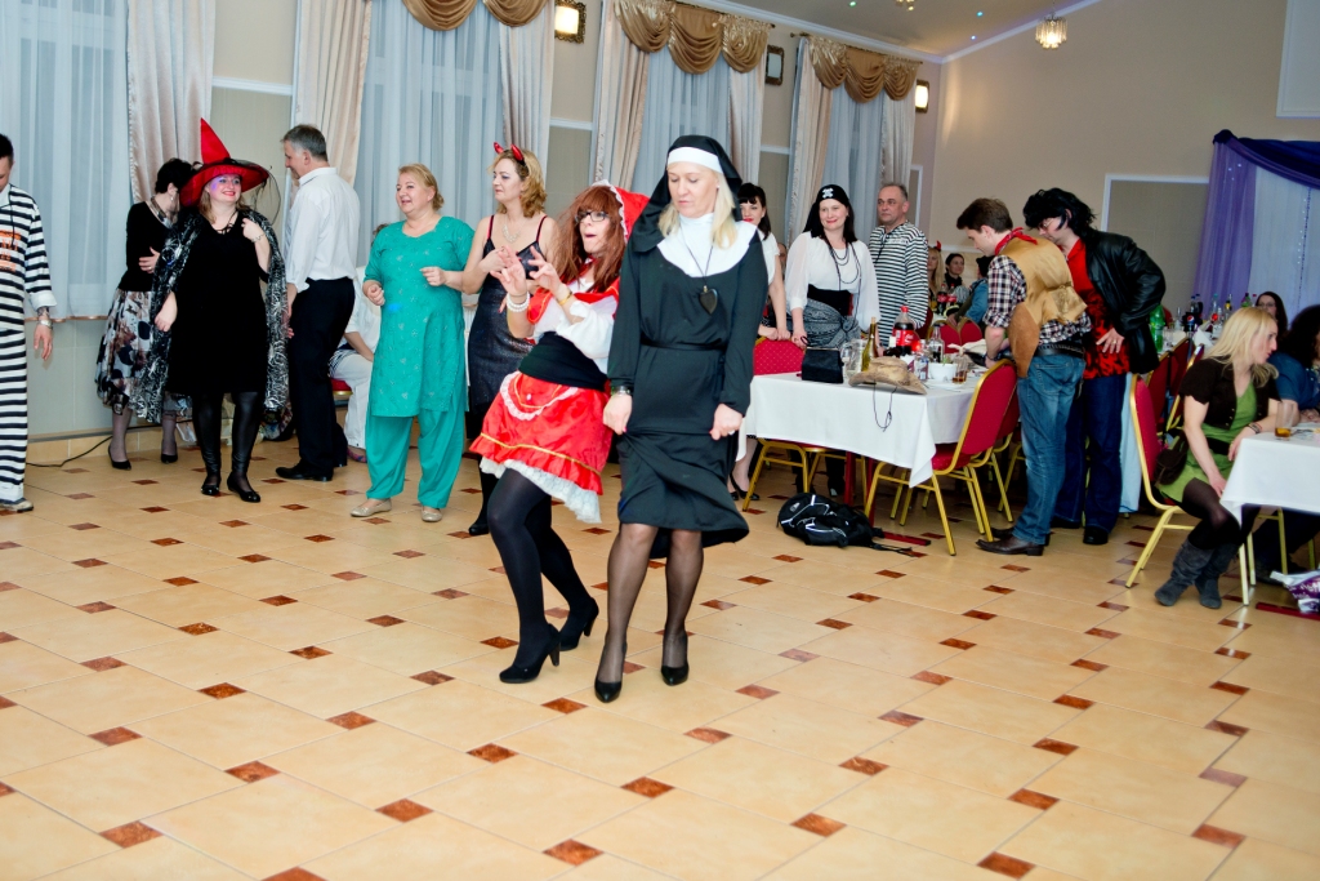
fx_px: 1283
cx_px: 660
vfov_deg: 37.9
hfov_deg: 54.4
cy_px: 440
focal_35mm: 35
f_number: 2.8
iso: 320
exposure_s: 1/320
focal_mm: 35
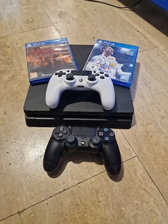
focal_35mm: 23
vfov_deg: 73.9
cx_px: 84
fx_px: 149
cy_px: 112
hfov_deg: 58.9
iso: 1000
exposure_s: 1/120
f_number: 1.8
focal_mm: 6.4
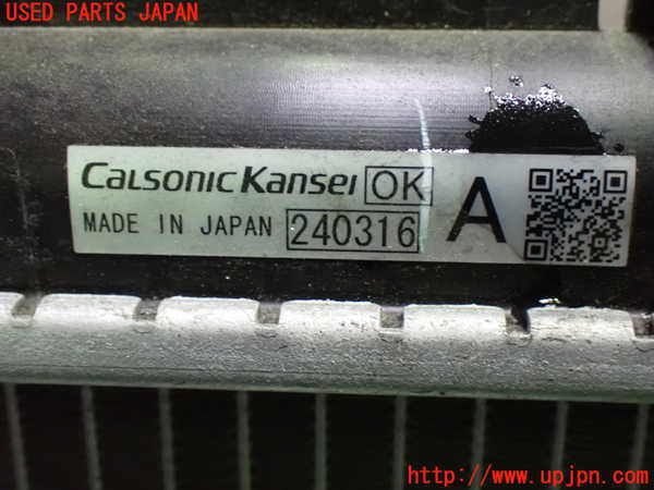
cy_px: 245
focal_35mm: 50
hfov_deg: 38.2
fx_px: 945
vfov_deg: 29.1
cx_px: 327
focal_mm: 9.01
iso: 1600
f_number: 3.2
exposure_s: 1/40
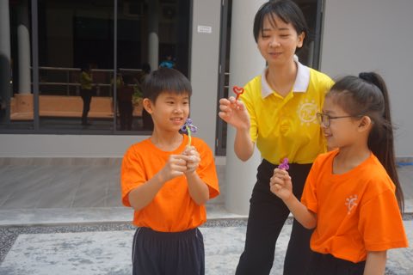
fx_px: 413
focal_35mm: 36
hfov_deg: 53.1
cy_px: 138
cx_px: 206
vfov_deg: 36.9
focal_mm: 24
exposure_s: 1/200
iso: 100
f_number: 4.5
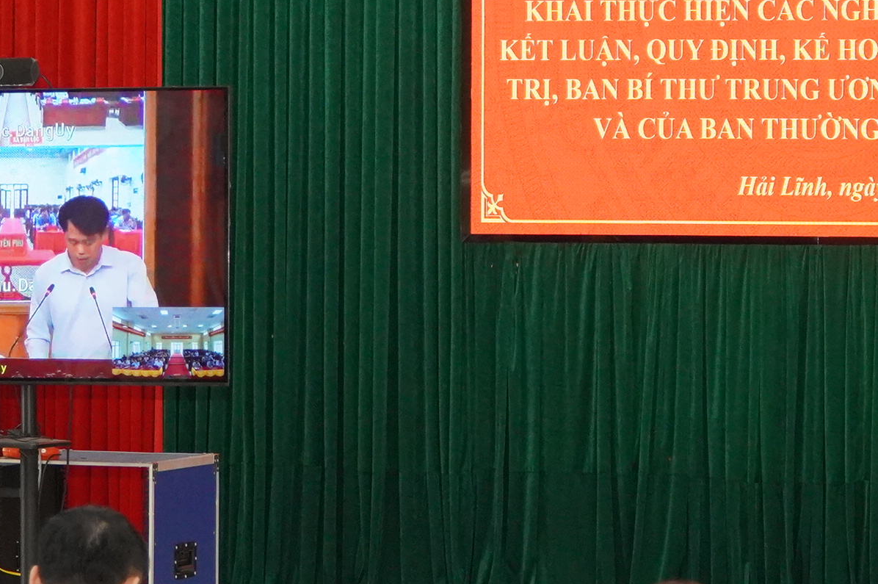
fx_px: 4045
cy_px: 338
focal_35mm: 166
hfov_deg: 12.4
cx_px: 417
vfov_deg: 8.3
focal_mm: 44
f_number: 4
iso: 2000
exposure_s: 1/160
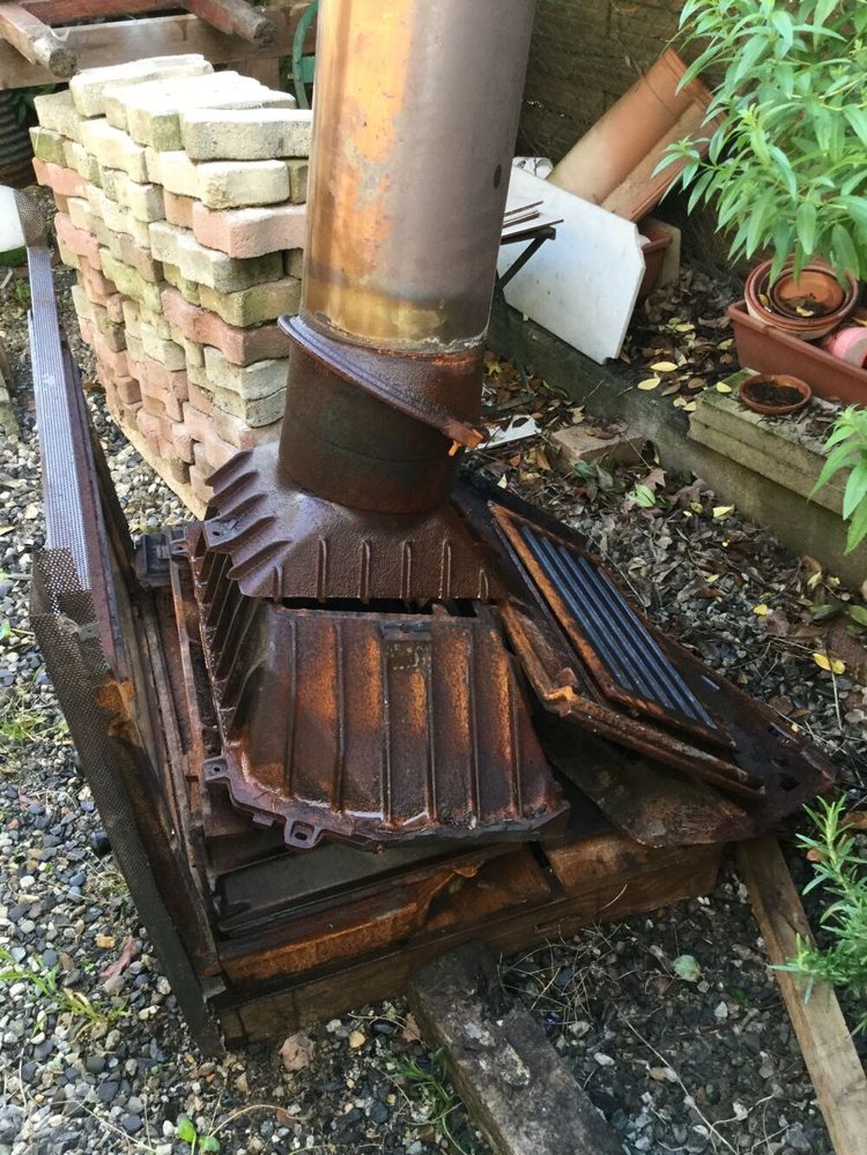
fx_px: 1035
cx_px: 434
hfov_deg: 45.4
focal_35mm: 31
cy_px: 578
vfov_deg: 58.3
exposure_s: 1/33
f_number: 2.4
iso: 50
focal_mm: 3.3
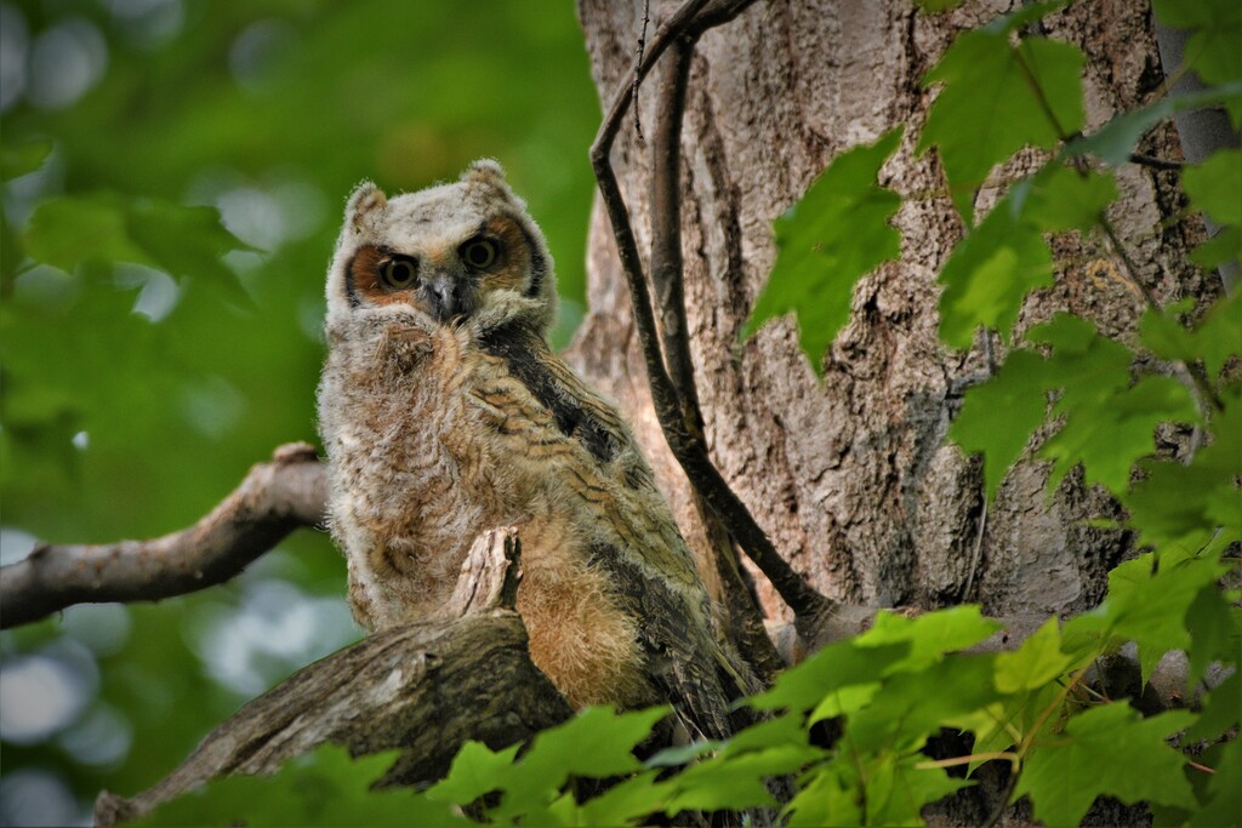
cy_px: 414
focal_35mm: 700
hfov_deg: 2.9
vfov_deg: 2.0
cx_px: 621
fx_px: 24152
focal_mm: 700
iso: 2500
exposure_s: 1/500
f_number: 8
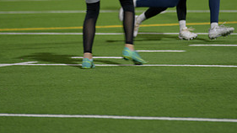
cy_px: -20
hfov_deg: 5.0
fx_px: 2715
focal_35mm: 432
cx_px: 137
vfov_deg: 2.8
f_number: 2.8
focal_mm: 200
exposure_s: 1/200
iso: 560
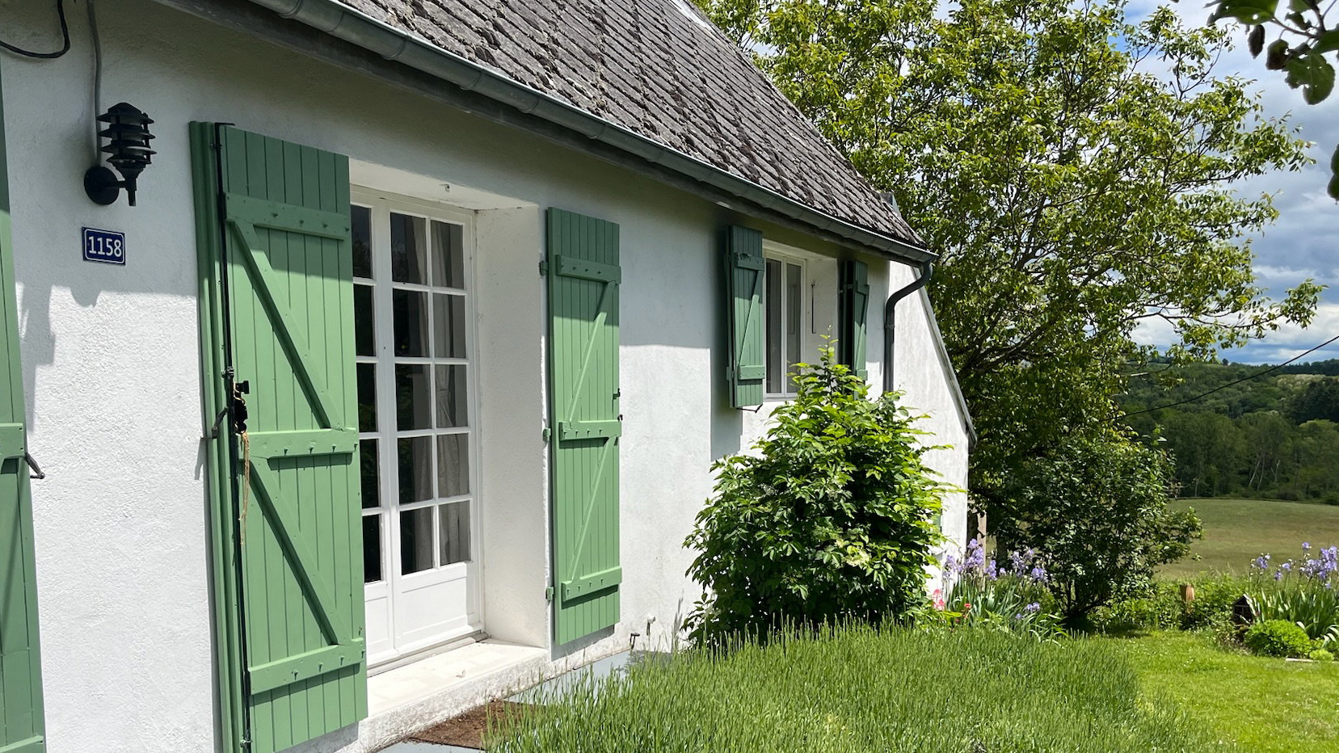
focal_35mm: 35
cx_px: 667
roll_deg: +1.3
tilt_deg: -6.6
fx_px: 1243
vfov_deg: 33.4
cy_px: 503
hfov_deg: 56.6
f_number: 1.6
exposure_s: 1/5556
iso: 50
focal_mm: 5.1
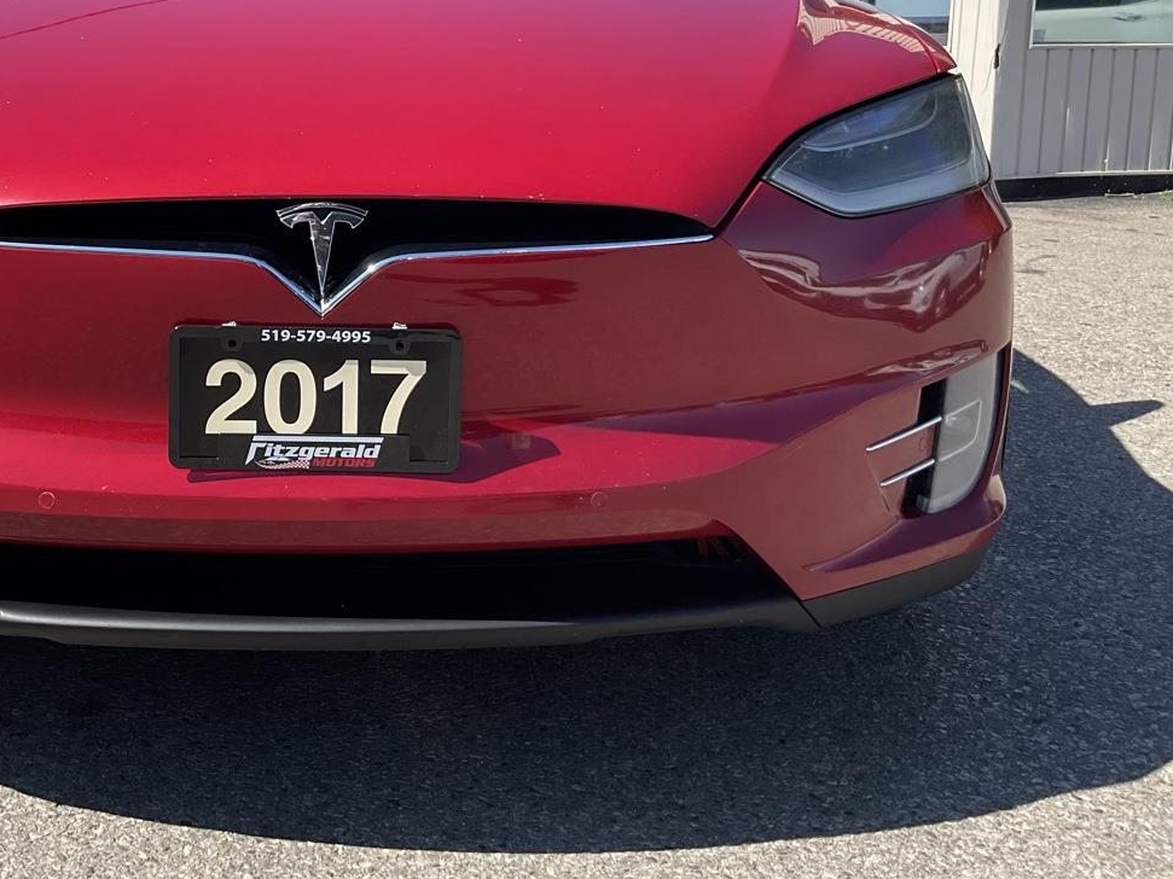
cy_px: 250
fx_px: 1457
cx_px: 342
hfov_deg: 42.9
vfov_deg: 33.1
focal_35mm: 43
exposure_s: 1/912
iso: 16
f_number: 1.8
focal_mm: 3
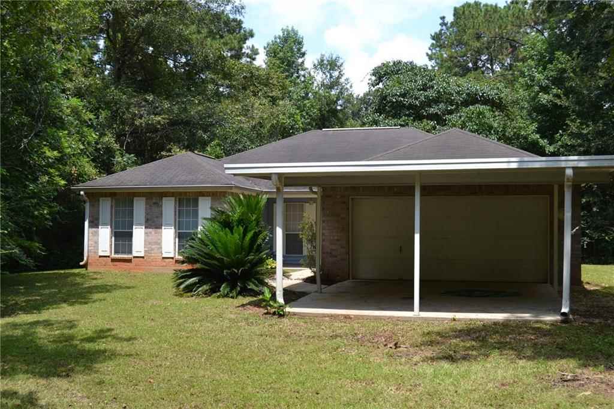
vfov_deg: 34.2
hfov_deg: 49.6
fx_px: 665
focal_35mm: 39
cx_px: 307
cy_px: 204
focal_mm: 26
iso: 100
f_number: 7.1
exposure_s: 1/200
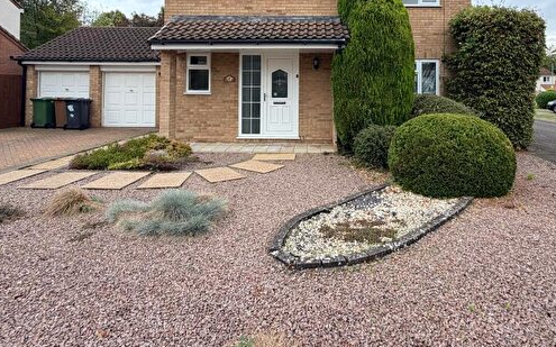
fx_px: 318
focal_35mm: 21
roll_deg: -0.3
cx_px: 310
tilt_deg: +0.0
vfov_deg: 54.8
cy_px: 92
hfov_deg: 82.0
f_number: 2.2
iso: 40
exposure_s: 1/192
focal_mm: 2.22
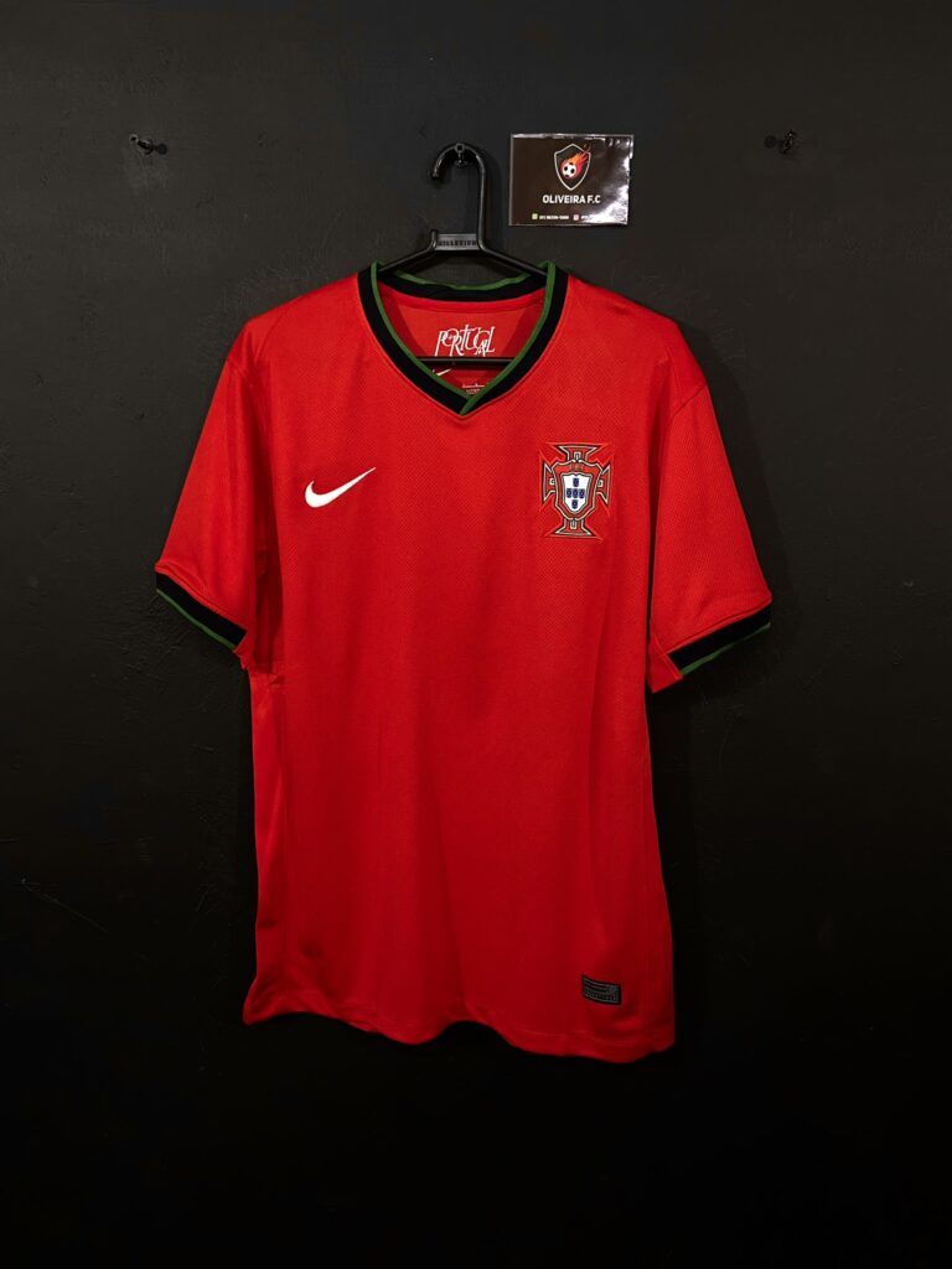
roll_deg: +0.0
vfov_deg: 67.3
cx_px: 476
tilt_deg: -9.4
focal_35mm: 26
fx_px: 953
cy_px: 634
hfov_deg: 53.1
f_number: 1.8
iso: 250
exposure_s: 1/60
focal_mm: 4.25
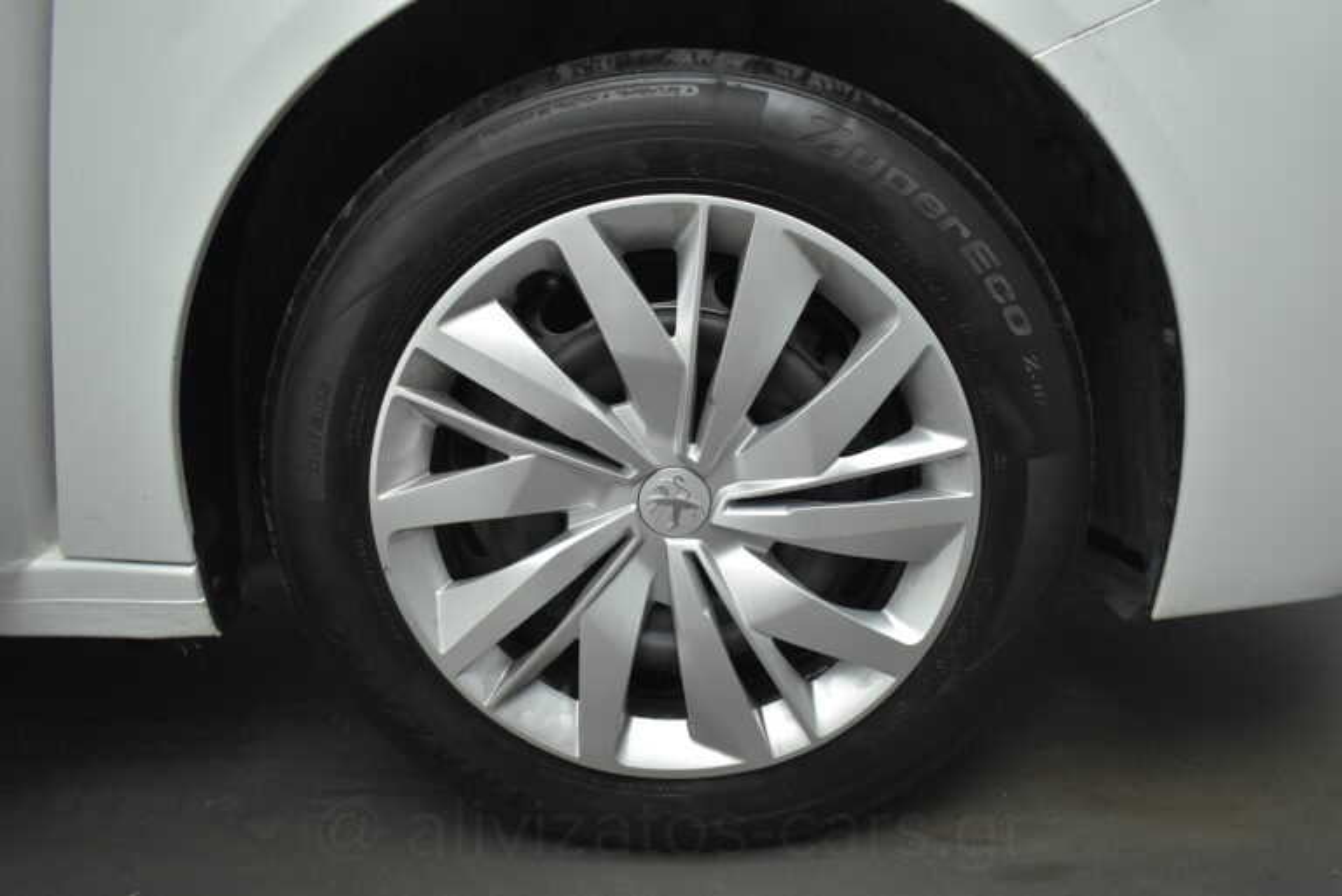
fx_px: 1007
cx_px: 671
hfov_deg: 67.4
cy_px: 448
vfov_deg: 48.0
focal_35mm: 27
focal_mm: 18
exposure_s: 1/125
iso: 1600
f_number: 3.5
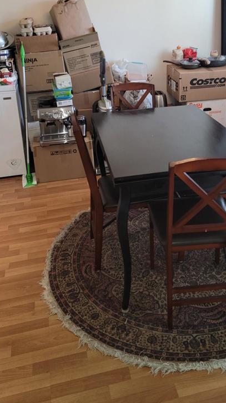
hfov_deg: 31.7
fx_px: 394
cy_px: 129
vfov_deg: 52.8
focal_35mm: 37
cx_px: 155
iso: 100
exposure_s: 1/30
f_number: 1.8
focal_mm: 6.7
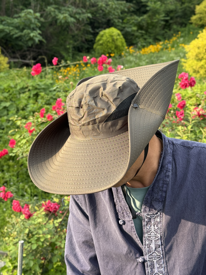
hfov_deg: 30.3
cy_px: 138
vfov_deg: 39.7
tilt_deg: -8.7
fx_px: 381
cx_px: 103
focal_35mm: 48
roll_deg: -3.2
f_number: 1.78
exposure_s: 1/461
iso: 64
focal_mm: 6.76
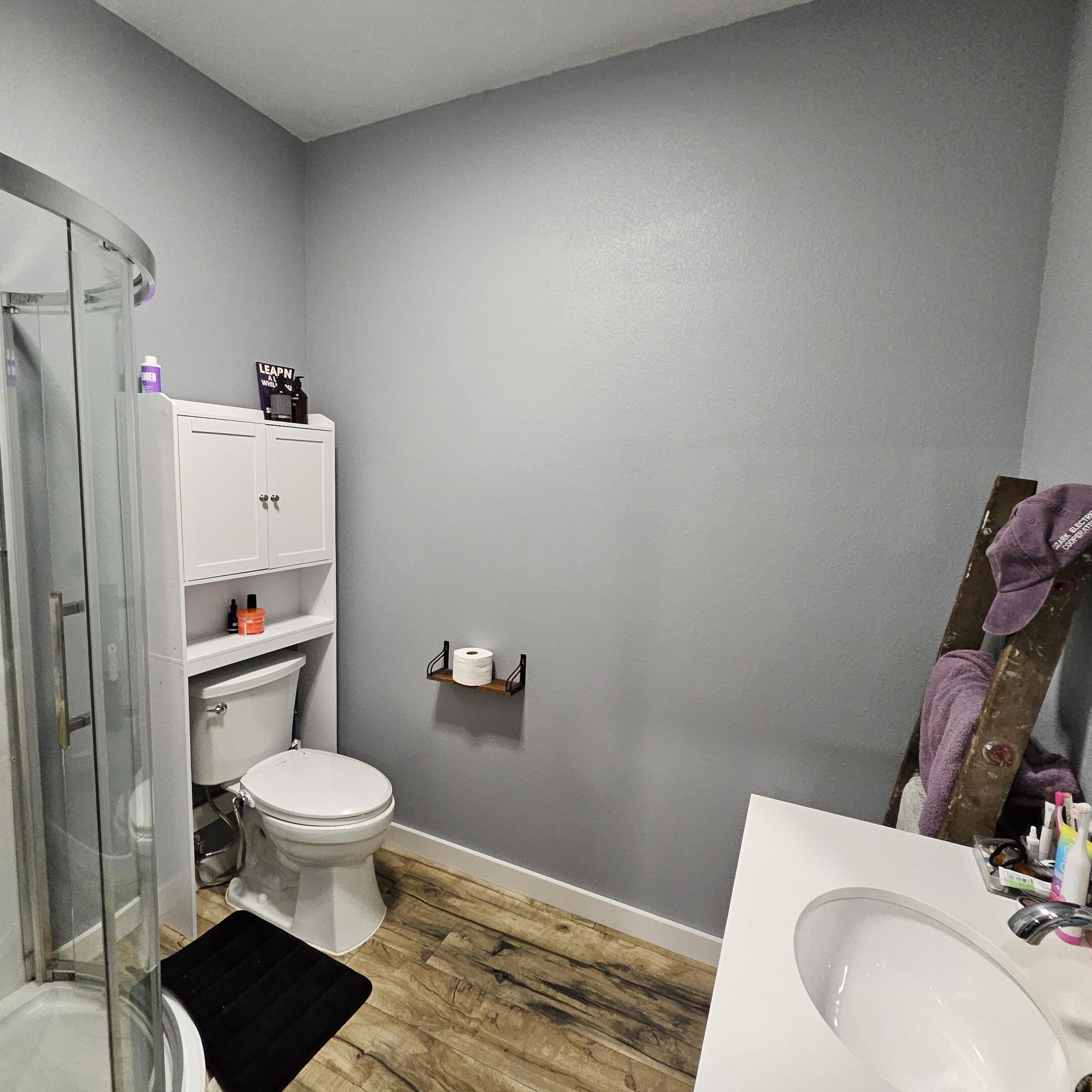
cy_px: 544
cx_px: 525
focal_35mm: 16
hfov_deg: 87.4
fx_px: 571
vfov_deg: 87.4
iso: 500
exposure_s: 1/77.4
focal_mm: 1.74
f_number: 2.2
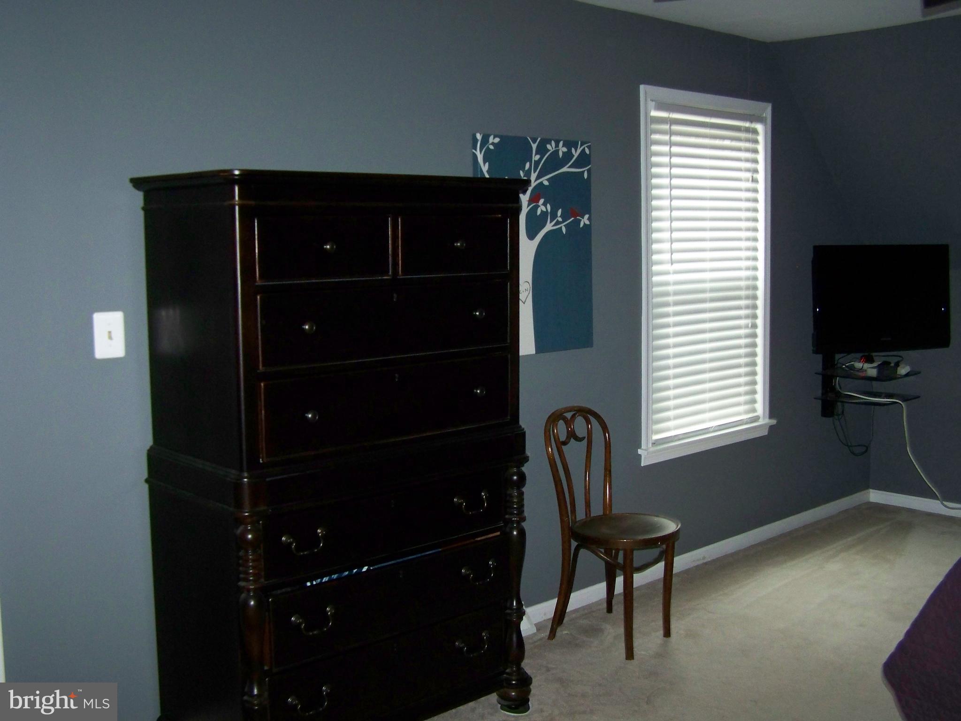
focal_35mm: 38
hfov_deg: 49.0
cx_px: 480
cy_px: 360
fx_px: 1055
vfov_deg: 37.7
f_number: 2.8
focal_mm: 6.3
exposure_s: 1/30
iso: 200
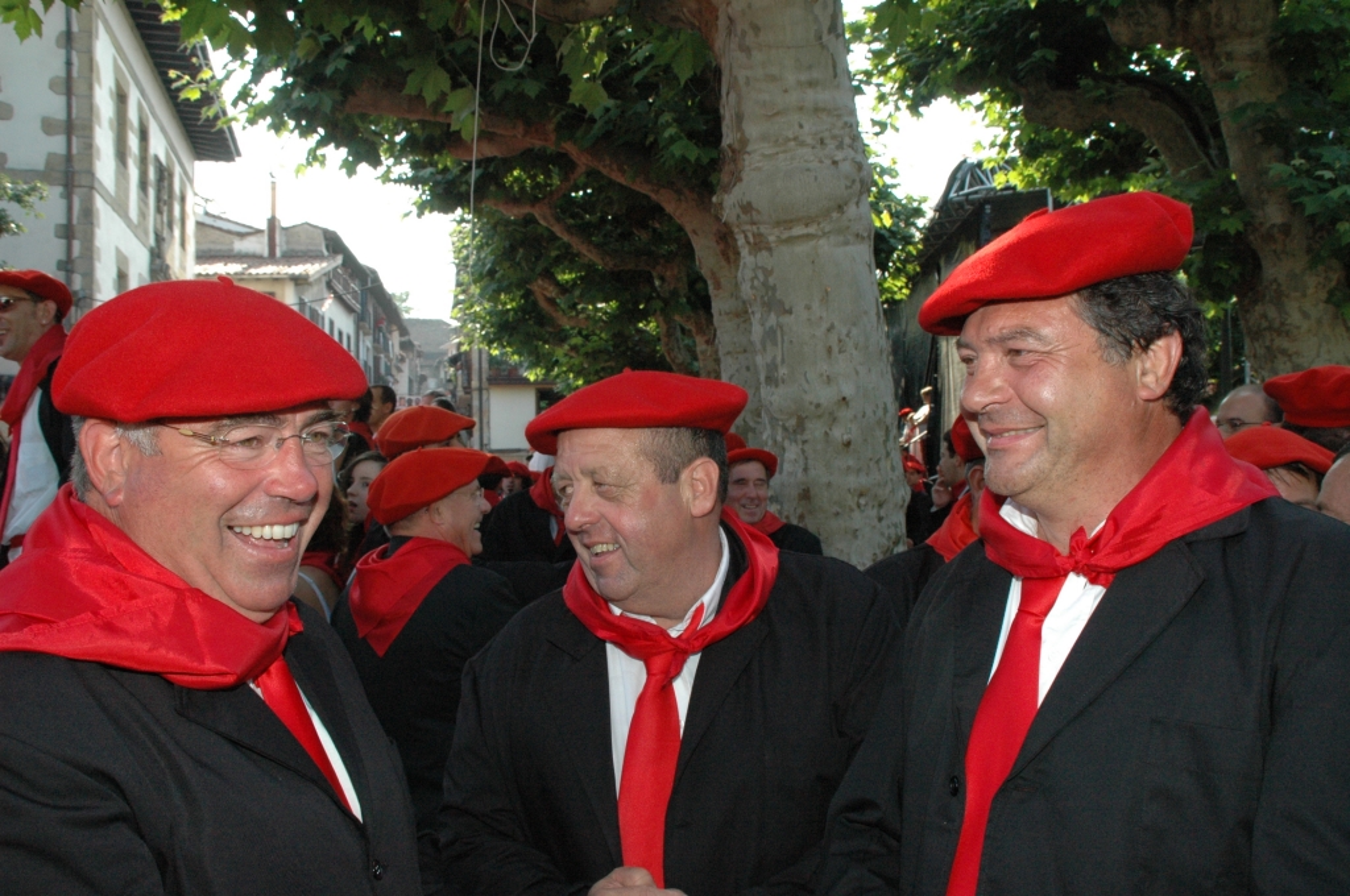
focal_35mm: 33
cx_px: 675
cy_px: 448
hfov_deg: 57.3
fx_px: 1236
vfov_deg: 39.9
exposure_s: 1/320
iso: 800
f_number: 9
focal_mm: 22
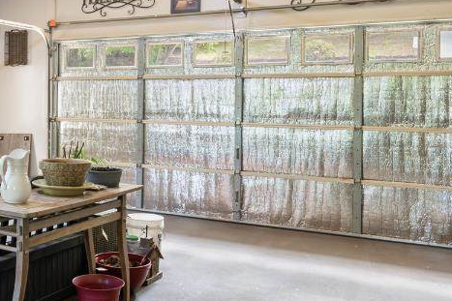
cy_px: 101
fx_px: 565
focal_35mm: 45
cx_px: 43
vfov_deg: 29.6
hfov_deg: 40.3
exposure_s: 1.6
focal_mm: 14
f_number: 8
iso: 200
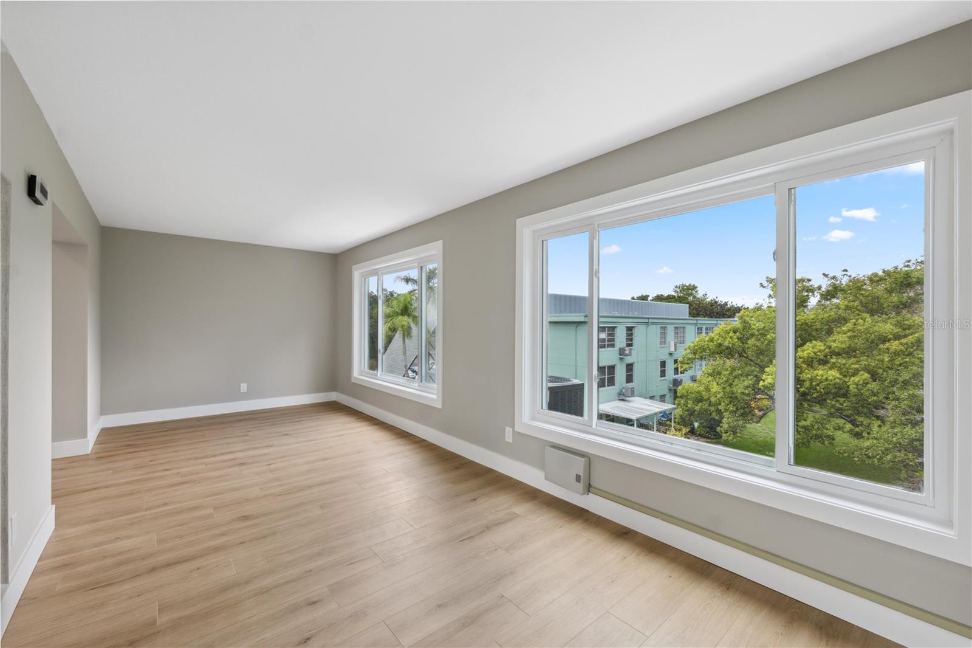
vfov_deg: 81.2
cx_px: 486
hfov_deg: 104.3
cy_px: 324
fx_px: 378
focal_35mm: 14
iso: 400
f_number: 8
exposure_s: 1/80
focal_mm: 14
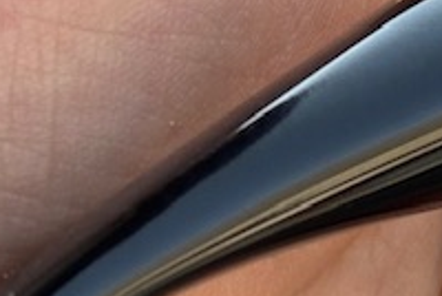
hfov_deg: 6.4
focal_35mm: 319
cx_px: 469
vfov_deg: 4.3
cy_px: -252
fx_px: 3922
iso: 64
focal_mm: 6.86
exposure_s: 1/527
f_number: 1.78
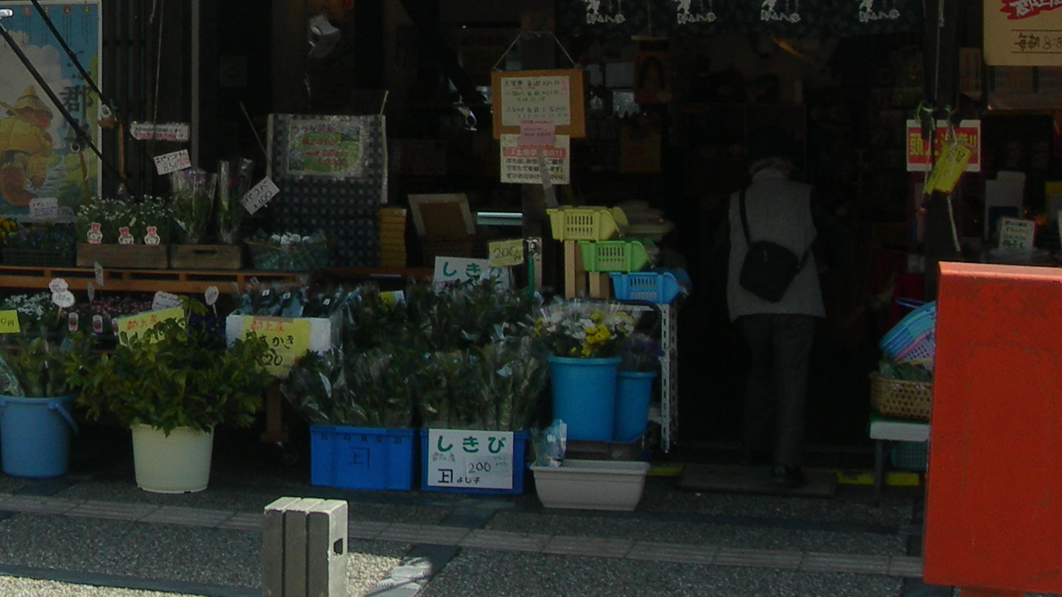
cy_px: -146
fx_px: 2506
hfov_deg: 22.9
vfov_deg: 13.2
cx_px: -13
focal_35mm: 89
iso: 50
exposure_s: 1/247
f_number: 4.8
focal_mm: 7.8
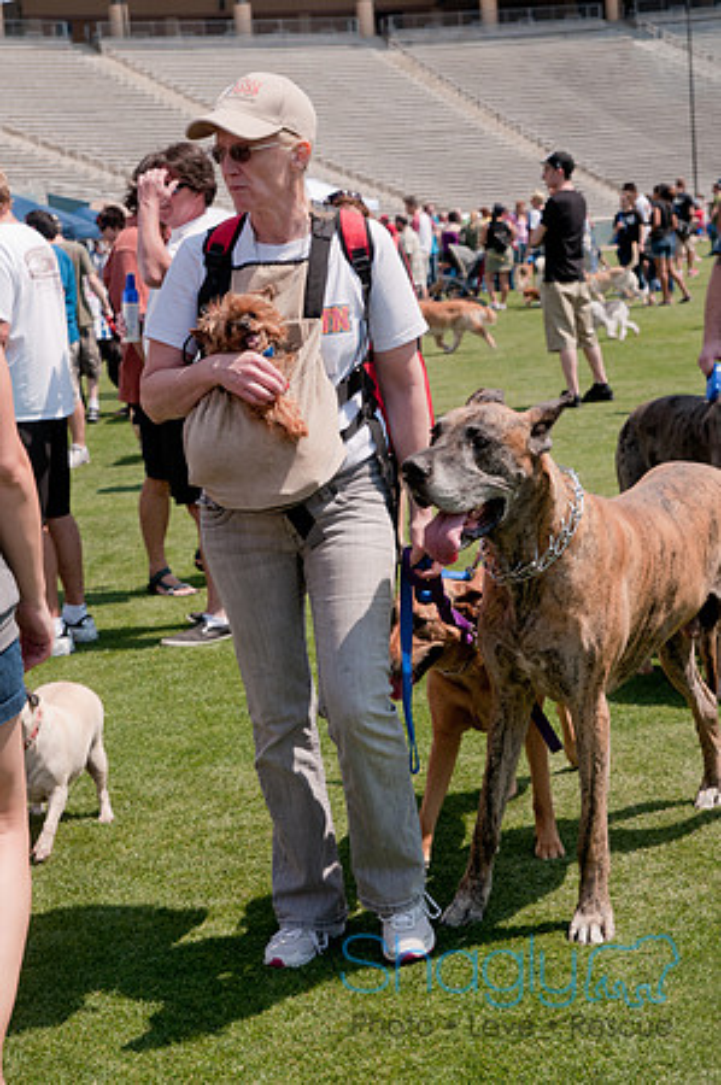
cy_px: 542
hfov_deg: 18.1
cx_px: 360
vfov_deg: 27.0
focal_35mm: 75
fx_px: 2258
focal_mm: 50
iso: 200
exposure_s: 1/640
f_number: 5.6
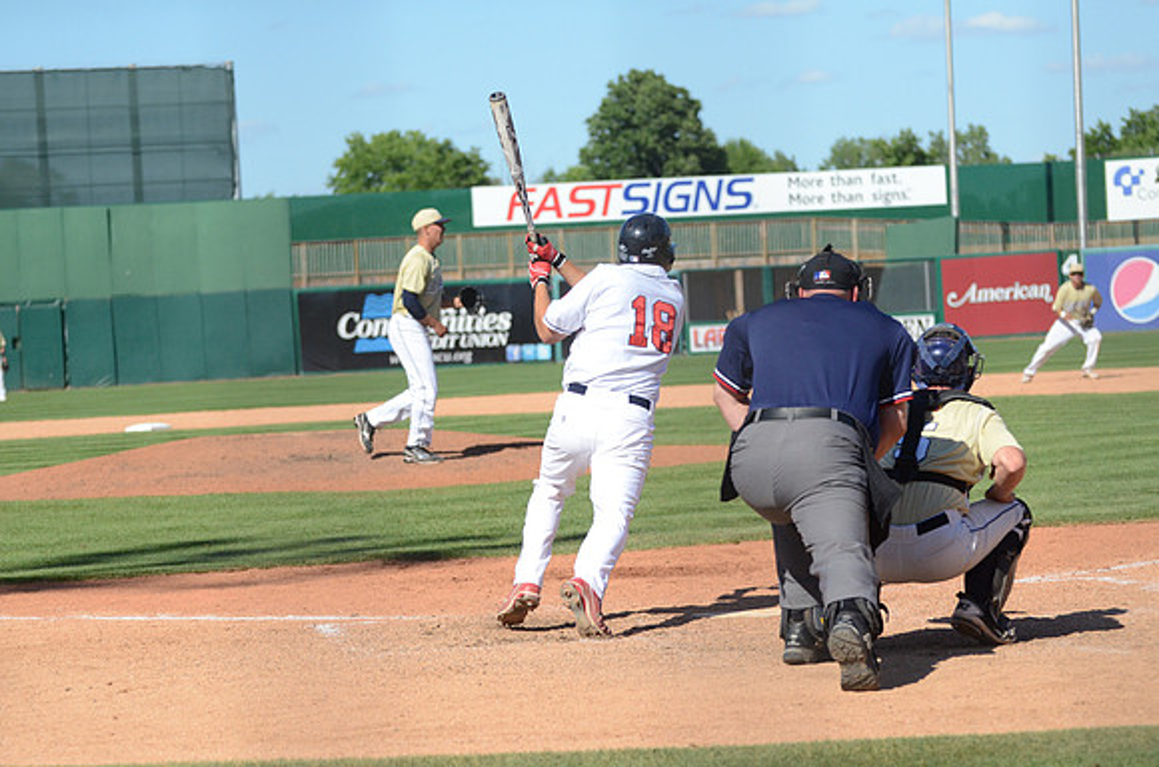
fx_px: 4819
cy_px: 384
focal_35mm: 150
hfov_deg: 13.7
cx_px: 580
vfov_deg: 9.1
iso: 1000
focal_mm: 100
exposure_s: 1/8000
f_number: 4.5
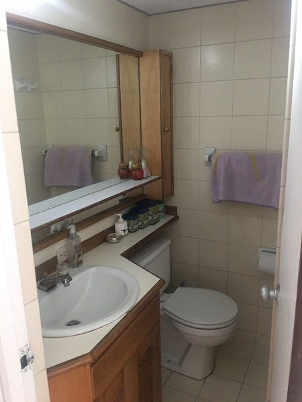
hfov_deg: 48.2
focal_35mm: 29
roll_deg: +1.8
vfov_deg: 61.7
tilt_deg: -13.8
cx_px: 151
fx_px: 337
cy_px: 201
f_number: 2.2
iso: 80
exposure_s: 1/4
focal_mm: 4.15
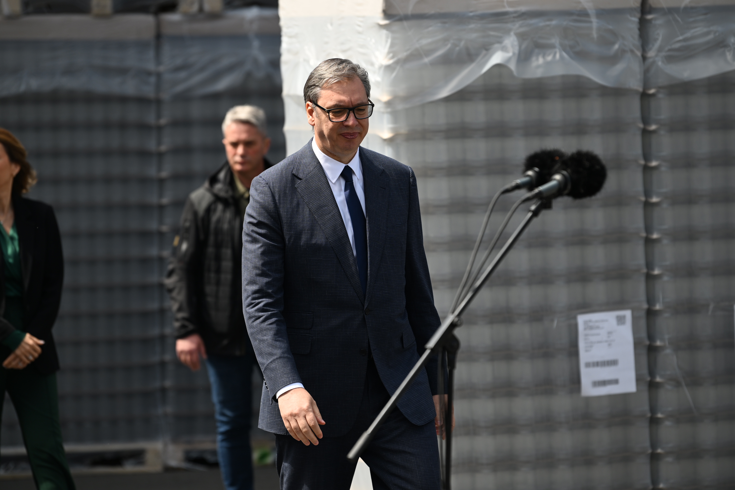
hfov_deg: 10.3
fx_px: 4083
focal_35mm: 200
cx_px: 368
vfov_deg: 6.9
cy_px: 245
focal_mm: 200
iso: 200
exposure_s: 1/1600
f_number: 4
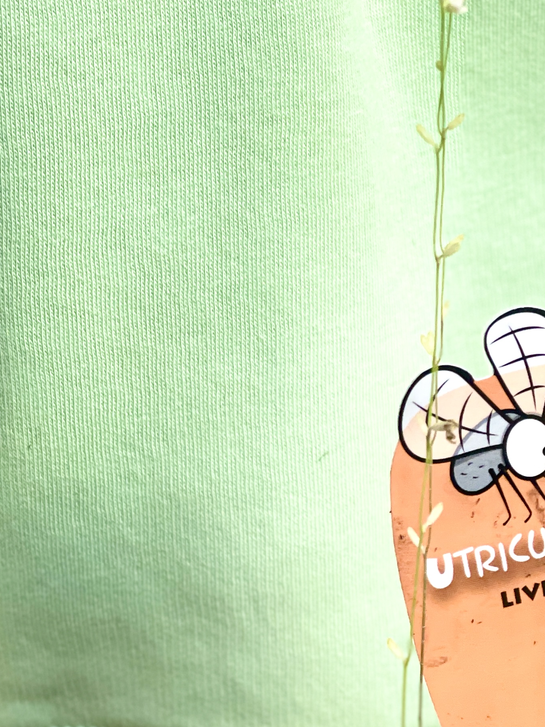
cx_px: 566
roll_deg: +0.1
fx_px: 3003
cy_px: 600
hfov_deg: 10.3
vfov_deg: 13.7
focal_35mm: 143
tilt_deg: -24.0
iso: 100
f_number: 2.2
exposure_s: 1/100
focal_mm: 7.5
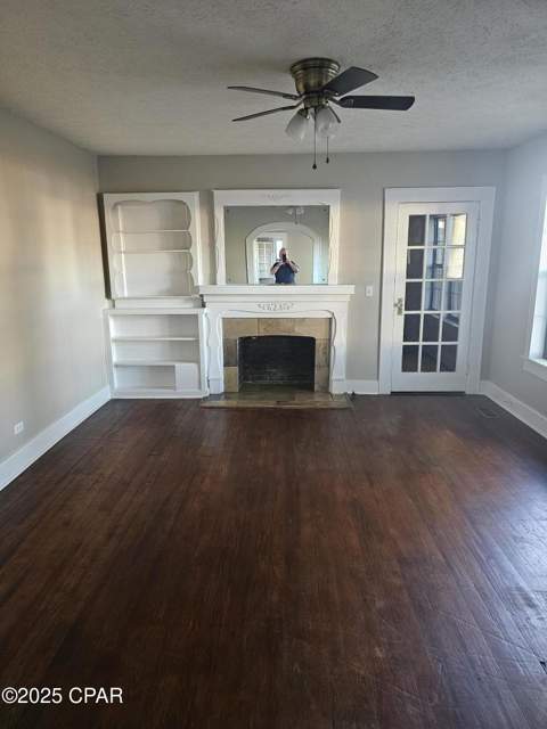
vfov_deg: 73.9
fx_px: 485
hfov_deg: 58.9
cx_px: 274
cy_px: 364
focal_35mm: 23
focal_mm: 6.3
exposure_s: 1/40
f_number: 1.7
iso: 640
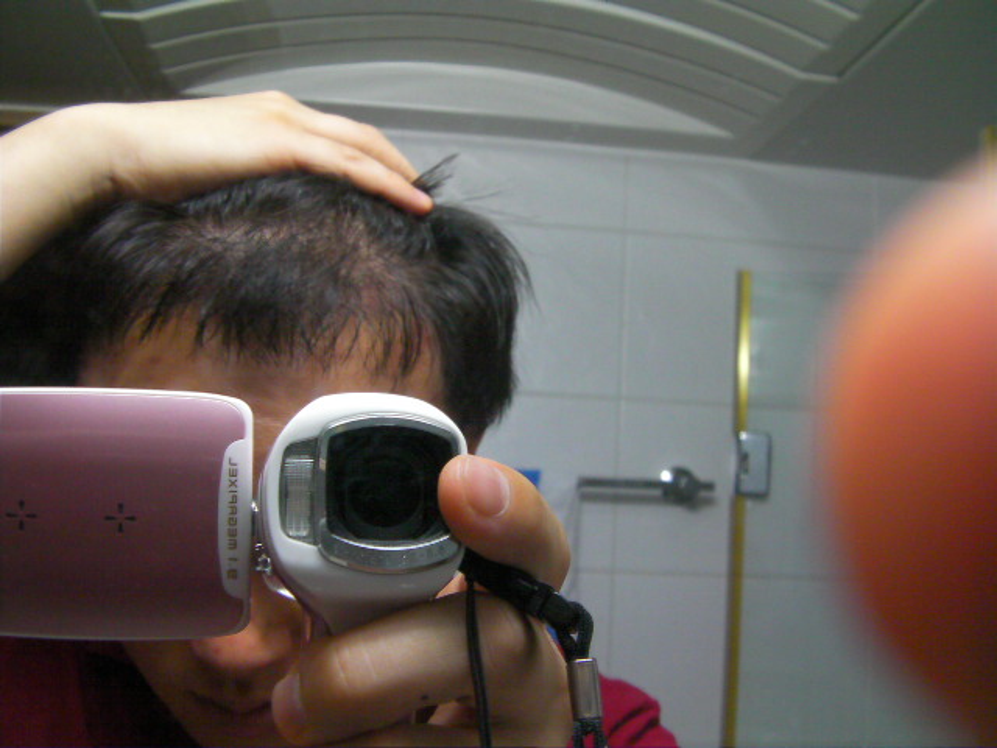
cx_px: 498
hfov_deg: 49.0
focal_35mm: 38
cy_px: 374
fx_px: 1094
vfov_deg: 37.7
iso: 186
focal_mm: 6.8
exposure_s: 1/30
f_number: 3.5
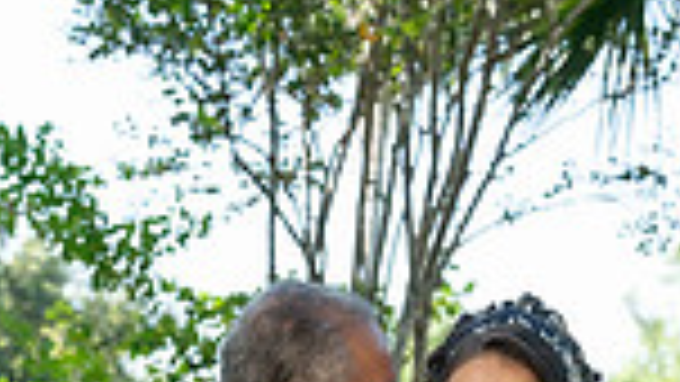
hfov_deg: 16.4
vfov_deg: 8.3
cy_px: 989
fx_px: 2362
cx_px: 392
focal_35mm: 131
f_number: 4
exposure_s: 1/500
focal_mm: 42
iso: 500
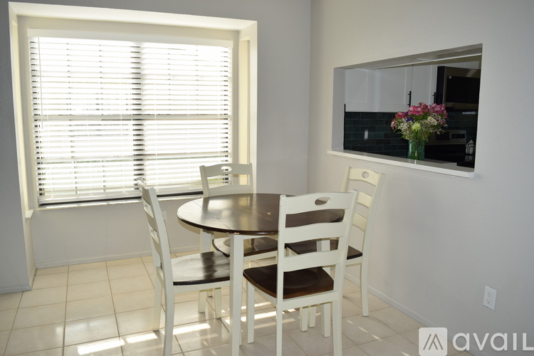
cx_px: 267
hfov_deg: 67.4
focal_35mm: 27
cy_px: 178
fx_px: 400
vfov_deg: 47.9
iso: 200
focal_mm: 18
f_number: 5
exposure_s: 1/160
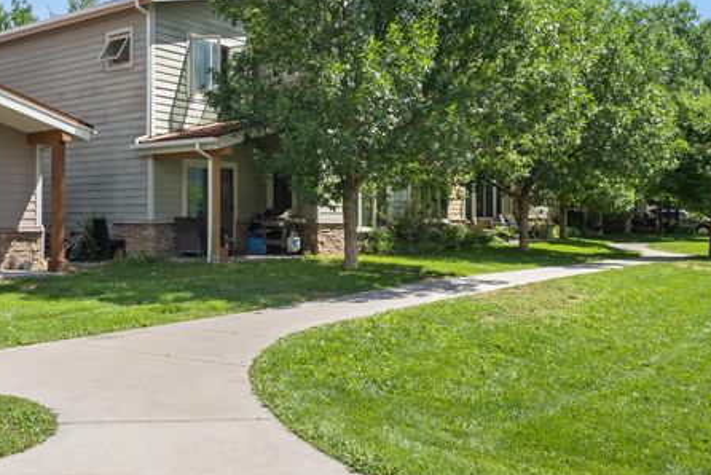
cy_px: 195
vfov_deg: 34.2
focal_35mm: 39
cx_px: 215
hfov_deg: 48.4
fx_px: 771
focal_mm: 17
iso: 160
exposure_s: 1/125
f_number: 7.1
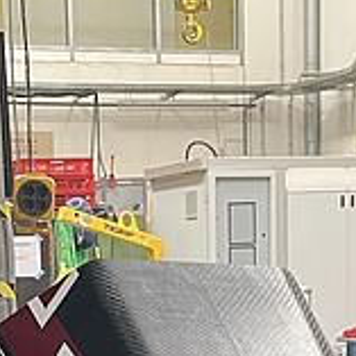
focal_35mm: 117
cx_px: 125
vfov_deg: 13.7
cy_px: 585
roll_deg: +2.0
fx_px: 1361
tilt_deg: -12.0
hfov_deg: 14.9
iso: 250
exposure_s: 1/60
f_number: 1.6
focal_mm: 4.2
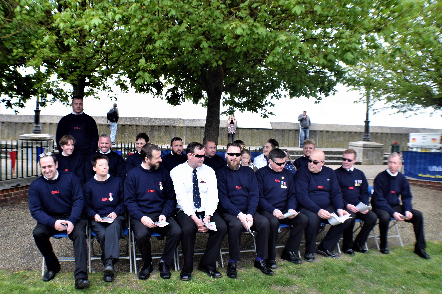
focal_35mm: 30
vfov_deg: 43.6
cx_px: 221
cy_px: 147
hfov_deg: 61.9
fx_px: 368
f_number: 8
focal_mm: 20
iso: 280
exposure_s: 1/250
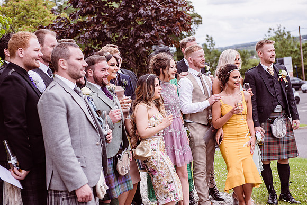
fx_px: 597
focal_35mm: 70
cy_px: 102
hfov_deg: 28.8
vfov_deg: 19.5
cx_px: 154
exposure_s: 1/1250
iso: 250
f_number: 4.5
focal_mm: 70
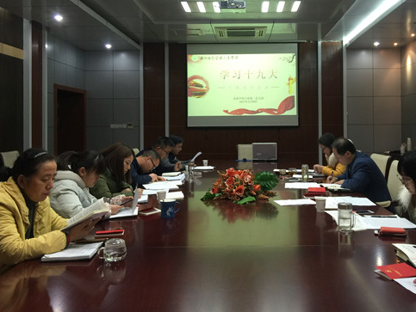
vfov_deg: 39.5
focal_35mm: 36
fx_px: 433
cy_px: 120
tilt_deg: -0.7
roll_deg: -0.5
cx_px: 249
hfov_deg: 51.0
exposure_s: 1/15
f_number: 2.2
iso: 50
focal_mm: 4.15
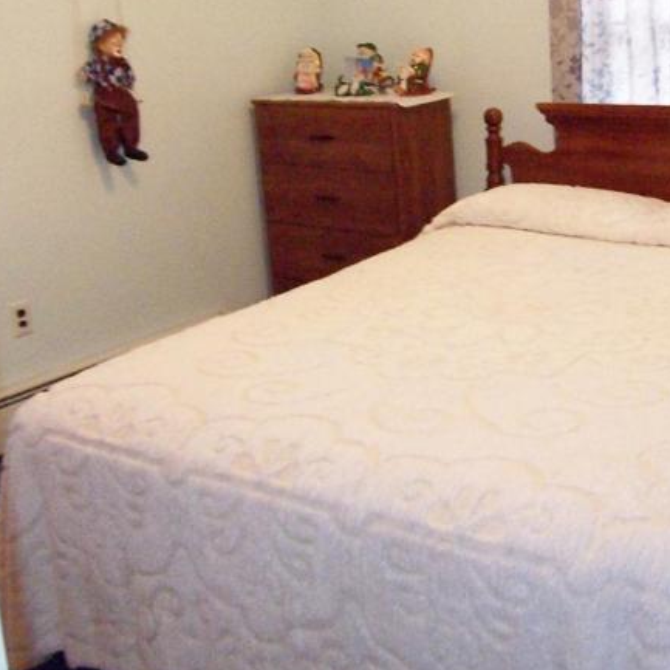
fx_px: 1051
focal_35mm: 48
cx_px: 527
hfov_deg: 34.4
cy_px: 239
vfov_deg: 35.1
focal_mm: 3.8
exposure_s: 1/30
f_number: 2.8
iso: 200
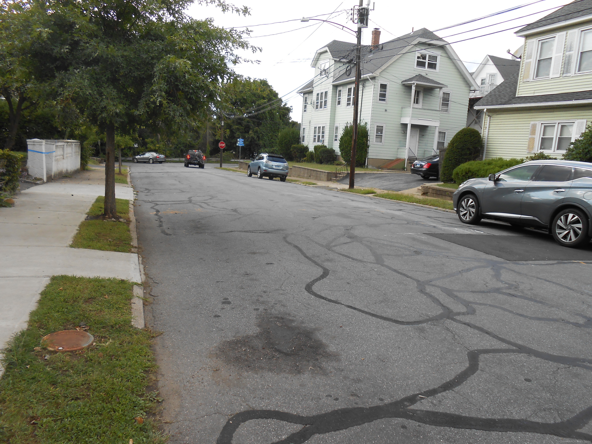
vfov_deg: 53.1
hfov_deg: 67.3
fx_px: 445
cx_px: 296
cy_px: 222
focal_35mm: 26
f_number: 3.5
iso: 80
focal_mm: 4.6
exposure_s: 1/250
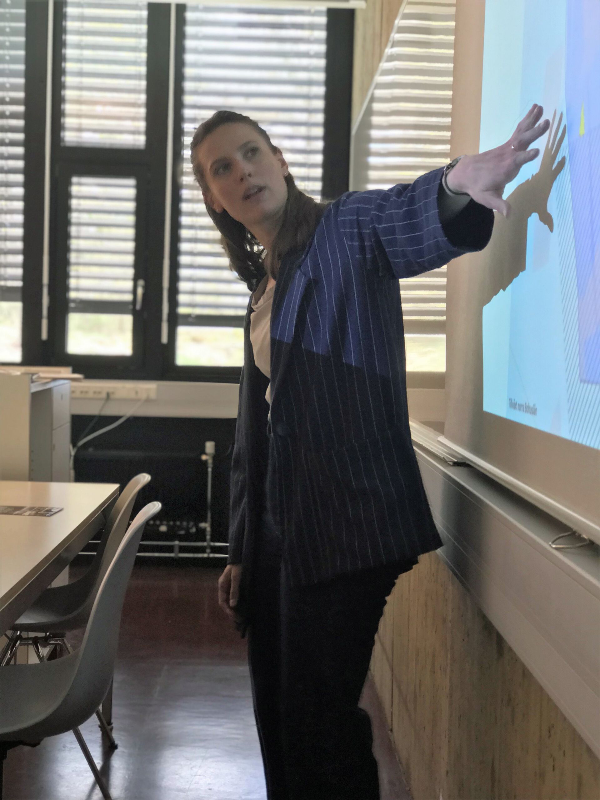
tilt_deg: -2.1
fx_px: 1317
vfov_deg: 33.8
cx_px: 300
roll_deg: -0.8
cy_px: 400
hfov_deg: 25.7
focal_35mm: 57
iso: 100
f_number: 2.8
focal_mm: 6.6
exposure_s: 1/60
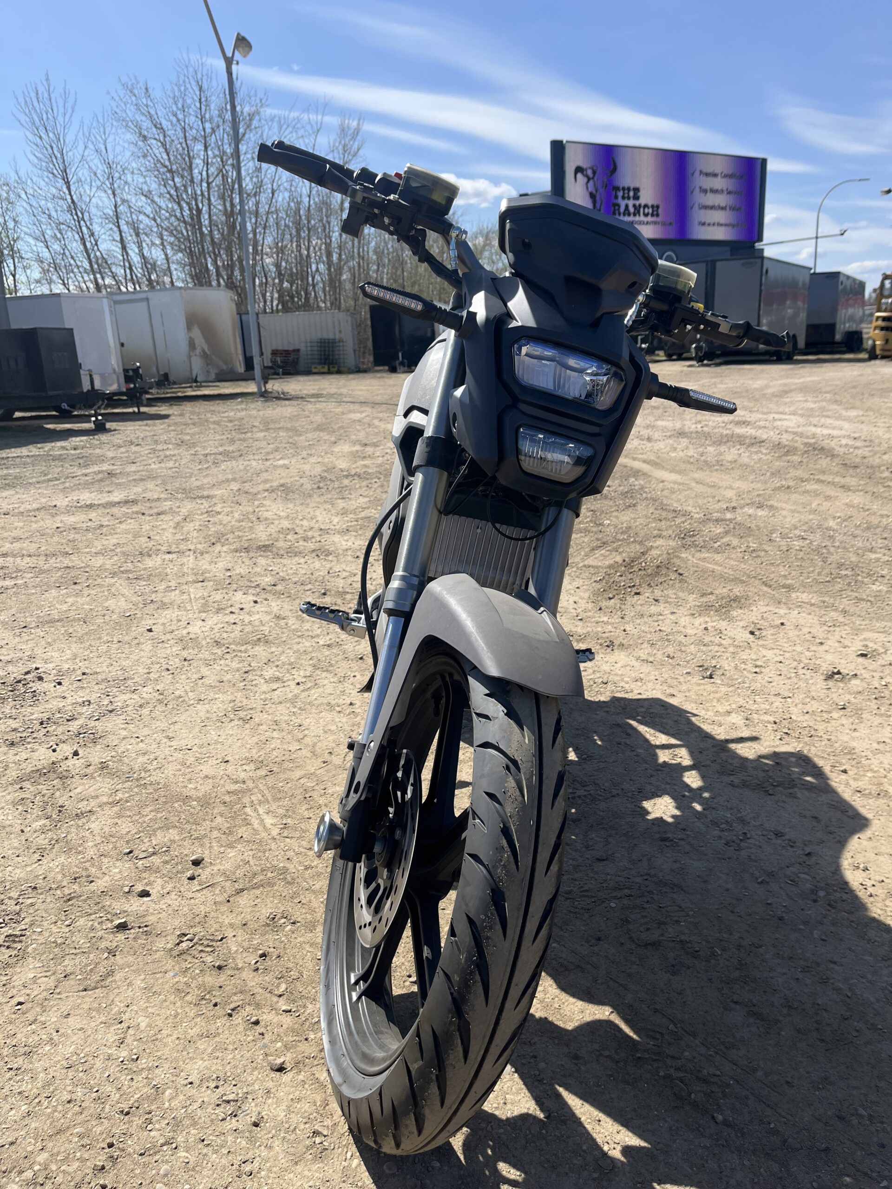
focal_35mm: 26
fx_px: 893
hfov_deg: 53.1
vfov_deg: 67.3
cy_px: 594
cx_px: 446
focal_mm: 5.1
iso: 50
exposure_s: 1/3623
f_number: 1.6
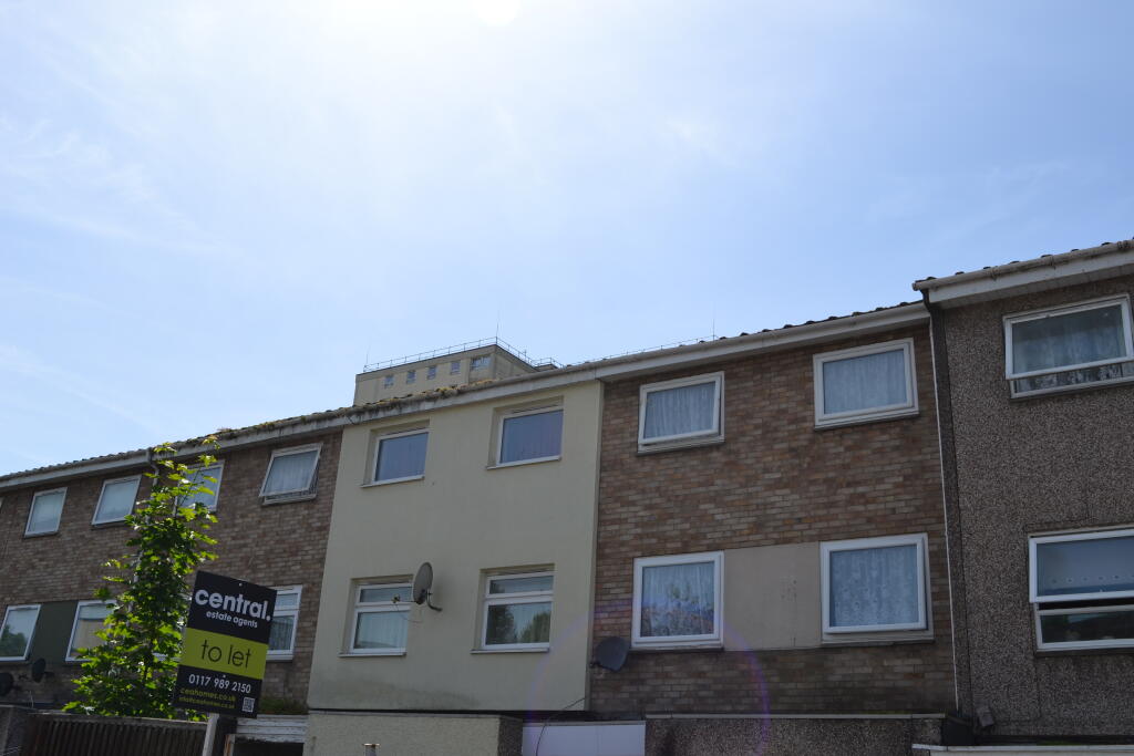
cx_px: 567
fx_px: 1087
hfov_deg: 55.1
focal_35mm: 34
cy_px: 378
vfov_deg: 38.4
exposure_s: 1/250
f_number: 8
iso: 100
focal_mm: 23
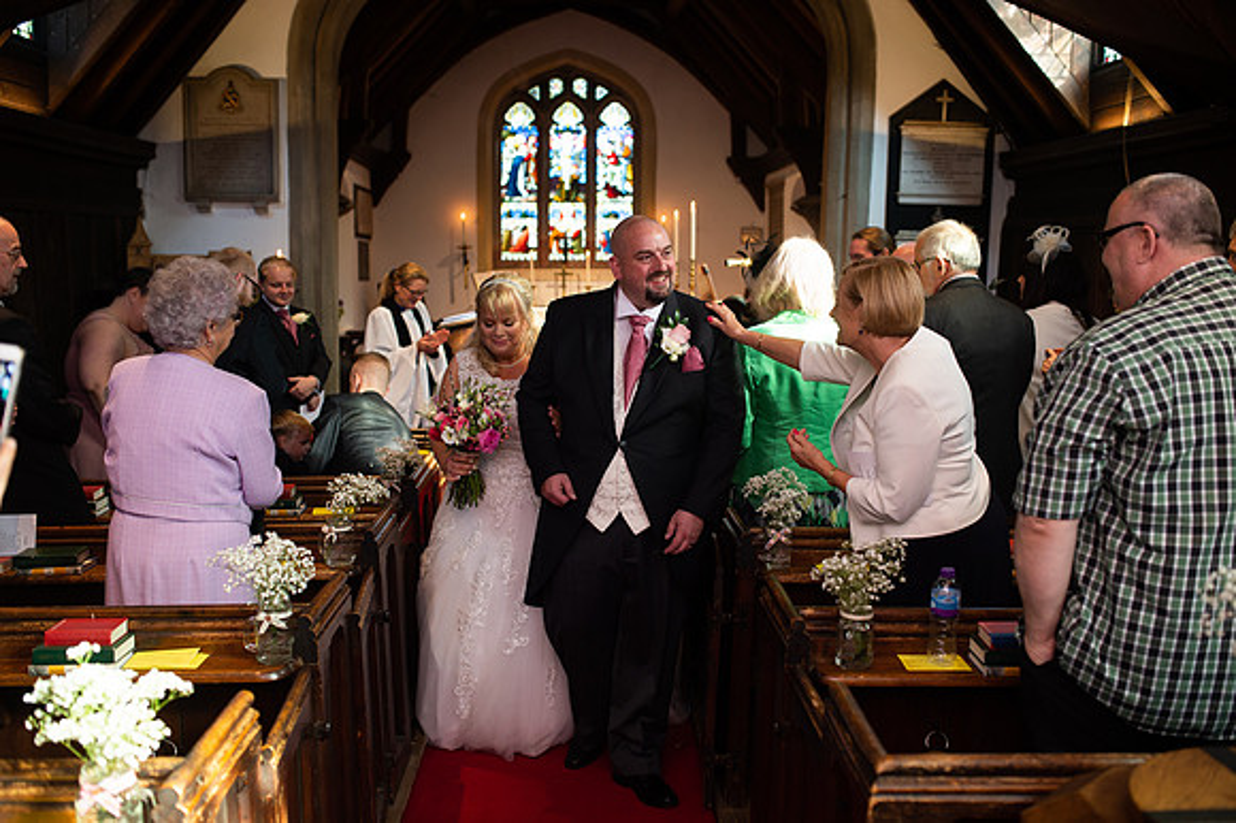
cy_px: 412
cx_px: 618
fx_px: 1201
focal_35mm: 35
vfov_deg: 37.8
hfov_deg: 54.5
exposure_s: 1/125
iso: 400
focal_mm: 35
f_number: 2.8
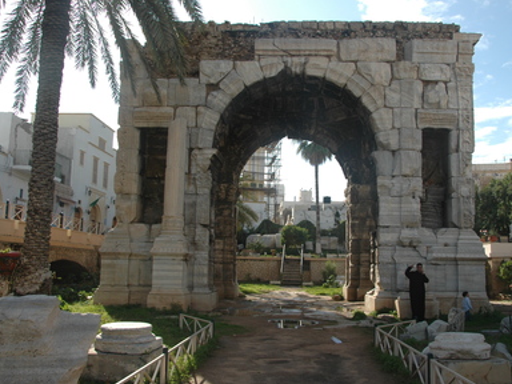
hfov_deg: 55.2
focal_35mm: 33
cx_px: 283
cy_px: 192
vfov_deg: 42.9
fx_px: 488
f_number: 9
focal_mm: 20
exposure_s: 1/320
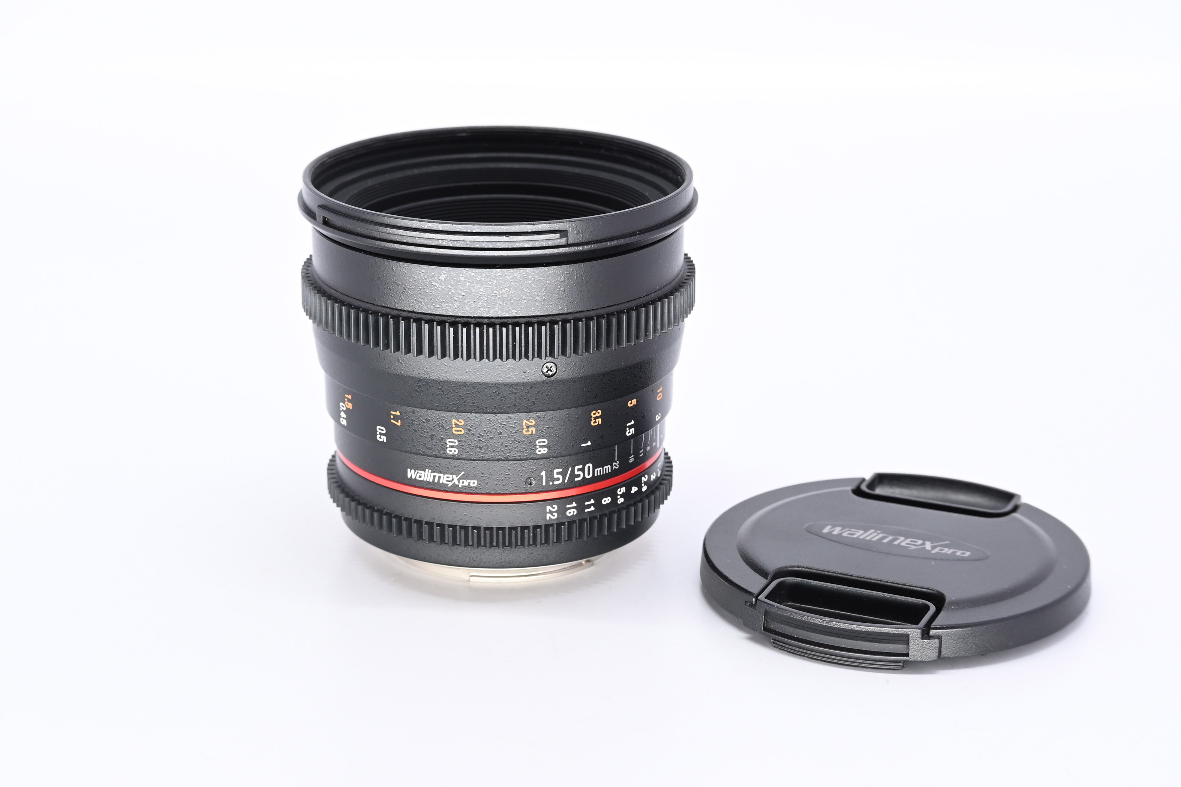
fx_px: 2460
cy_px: 394
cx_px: 590
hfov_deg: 27.0
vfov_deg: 18.2
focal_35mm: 75
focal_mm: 50
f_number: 9
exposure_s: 1/100
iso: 500
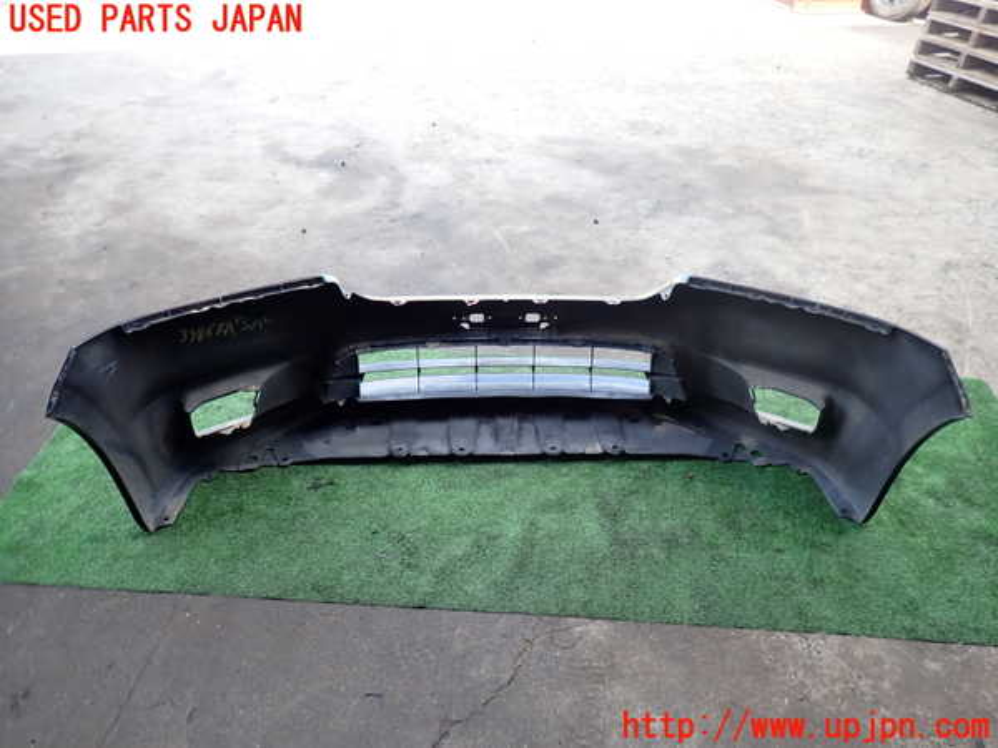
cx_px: 499
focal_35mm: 25
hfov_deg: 69.4
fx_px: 721
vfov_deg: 54.9
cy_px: 374
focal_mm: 4.5
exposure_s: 1/200
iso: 100
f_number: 2
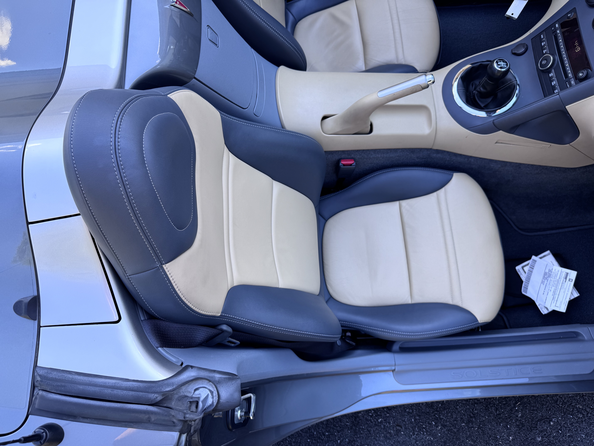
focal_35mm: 24
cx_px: 297
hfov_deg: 71.6
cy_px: 223
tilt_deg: -69.4
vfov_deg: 56.8
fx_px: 412
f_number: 1.78
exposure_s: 1/343
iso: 80
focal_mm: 6.76
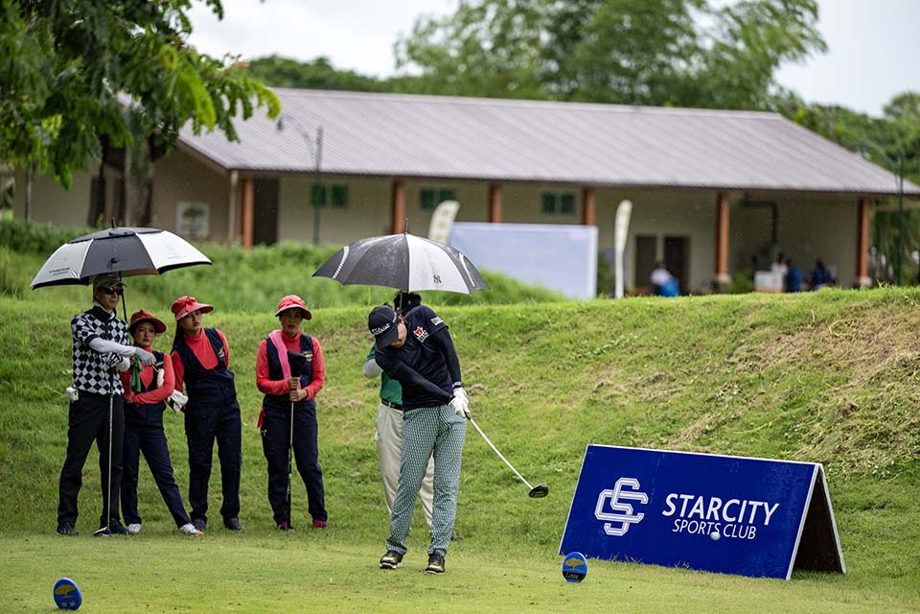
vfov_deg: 7.6
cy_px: 307
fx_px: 4600
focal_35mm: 180
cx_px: 460
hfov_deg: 11.4
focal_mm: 180
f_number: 2.8
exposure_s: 1/3200
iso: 560
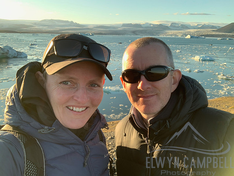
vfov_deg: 44.2
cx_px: 117
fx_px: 216
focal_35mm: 32
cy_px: 88
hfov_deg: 56.8
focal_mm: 2.87
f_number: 2.2
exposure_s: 1/147
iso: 16
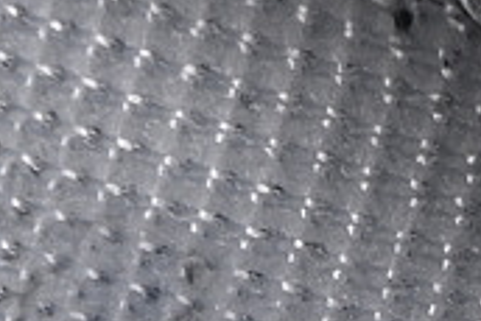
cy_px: 558
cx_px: 361
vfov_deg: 2.9
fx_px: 6285
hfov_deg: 4.4
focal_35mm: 470
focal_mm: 50
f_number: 6.3
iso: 160
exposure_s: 1/60
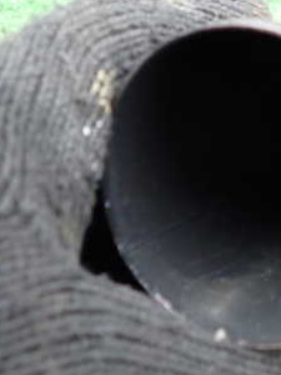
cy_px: 164
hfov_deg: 27.3
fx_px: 541
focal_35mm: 50
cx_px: 286
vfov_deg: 38.1
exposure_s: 1/60
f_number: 2
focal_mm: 4.5
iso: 200
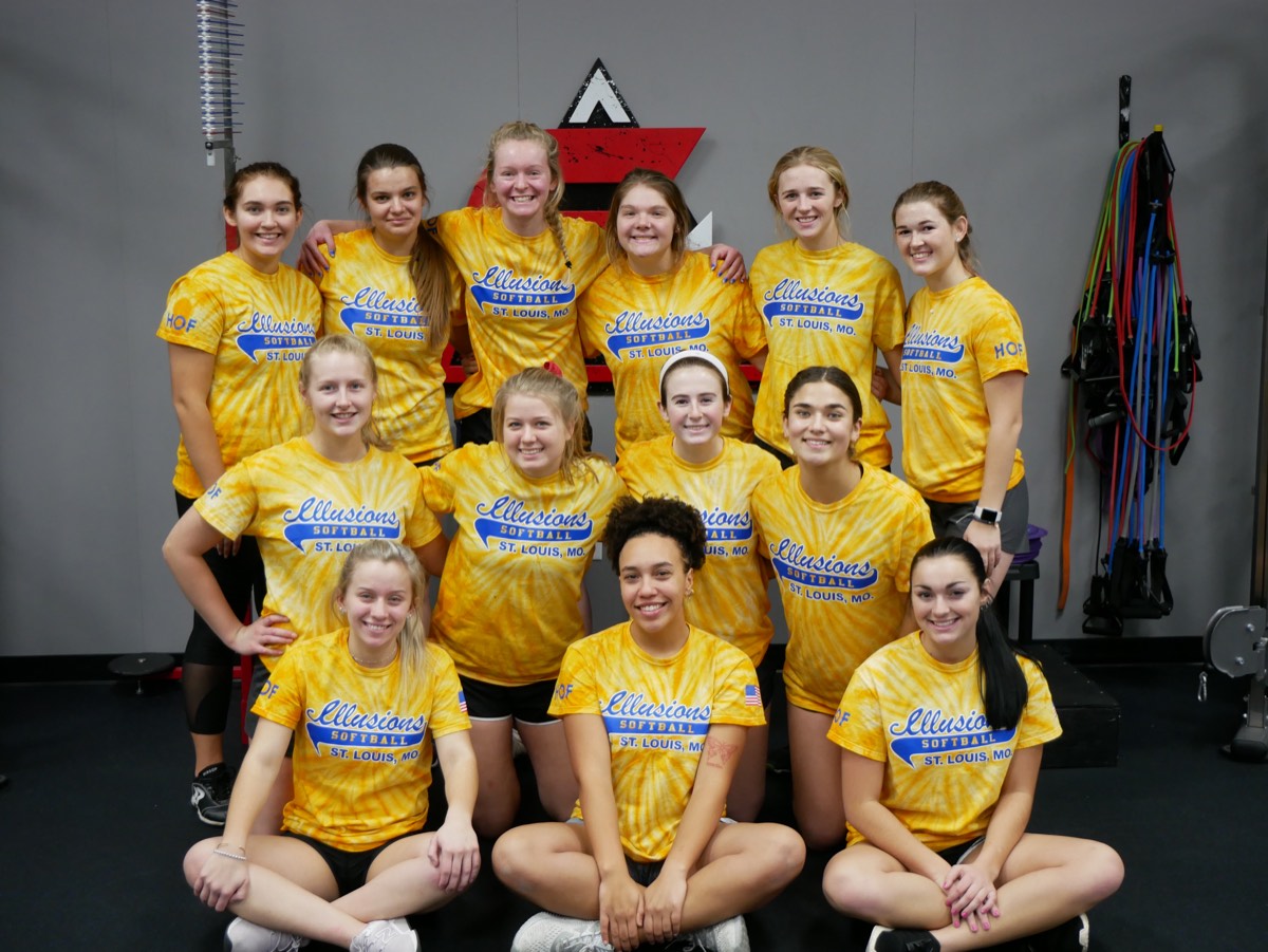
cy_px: 476
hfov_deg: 41.2
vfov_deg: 31.5
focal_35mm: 46
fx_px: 1686
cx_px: 634
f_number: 4.3
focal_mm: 23
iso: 800
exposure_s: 1/50
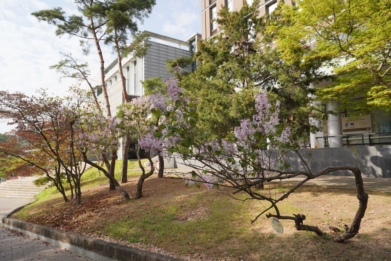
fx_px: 261
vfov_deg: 53.1
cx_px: 196
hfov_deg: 73.7
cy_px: 130
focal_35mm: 24
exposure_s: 1/100
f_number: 11
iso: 100
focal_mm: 24
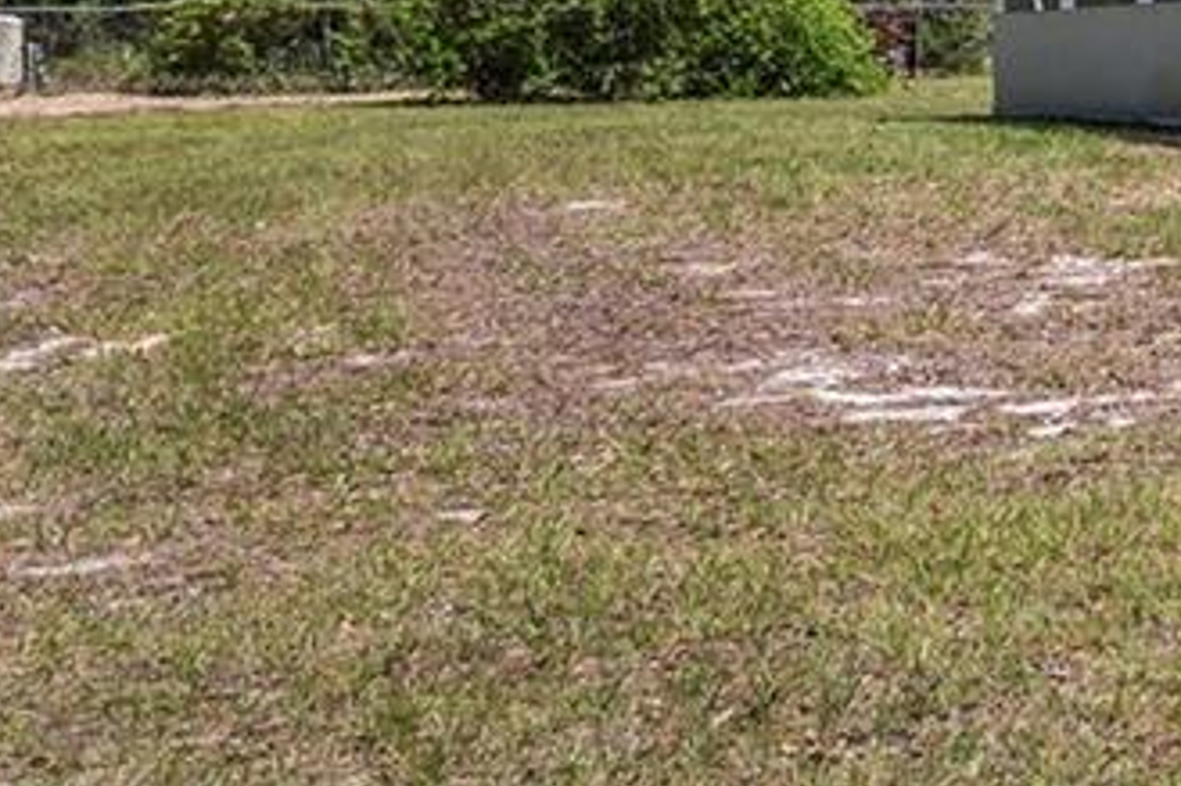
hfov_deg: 16.5
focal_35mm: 68
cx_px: 2653
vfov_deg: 19.6
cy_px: 61
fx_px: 2230
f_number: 7.1
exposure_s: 1/640
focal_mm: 14
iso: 320
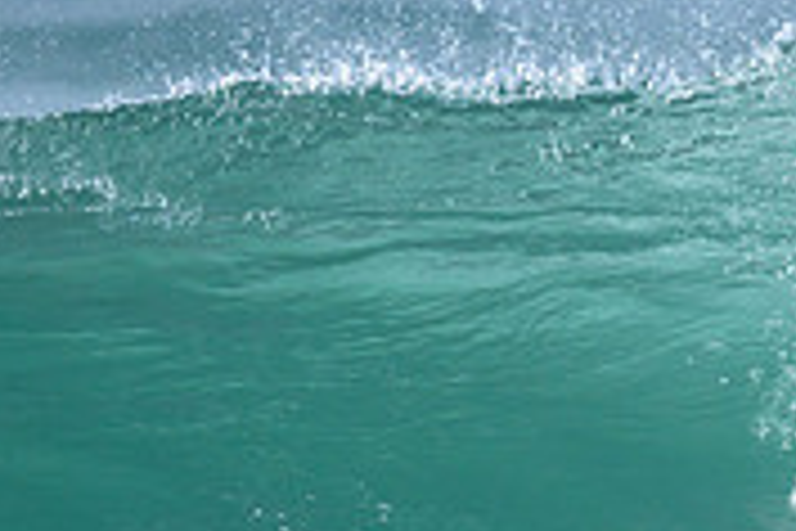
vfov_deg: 0.4
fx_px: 79572
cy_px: 583
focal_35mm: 3599
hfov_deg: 0.6
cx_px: 1187
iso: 280
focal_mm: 800
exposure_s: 1/2000
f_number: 6.3
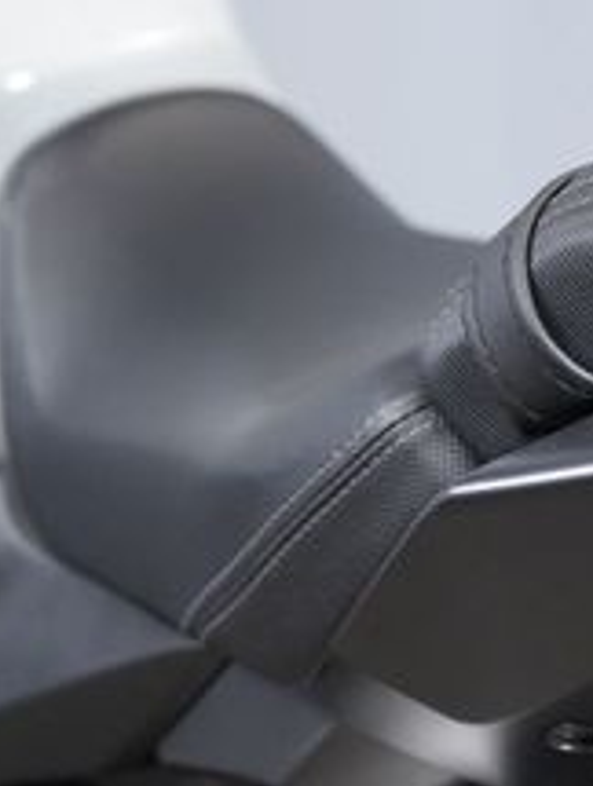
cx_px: 908
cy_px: 367
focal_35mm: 240
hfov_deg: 6.1
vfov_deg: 8.2
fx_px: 5466
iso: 1600
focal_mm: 84
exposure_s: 1/100
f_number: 4
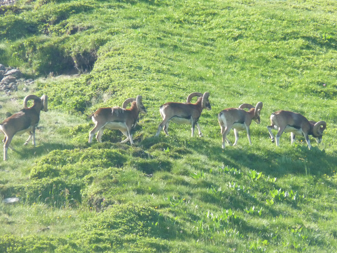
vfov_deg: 2.7
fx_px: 5315
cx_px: 186
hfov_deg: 3.6
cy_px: 126
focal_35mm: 546
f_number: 5.6
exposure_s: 1/400
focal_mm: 84.2
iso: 400
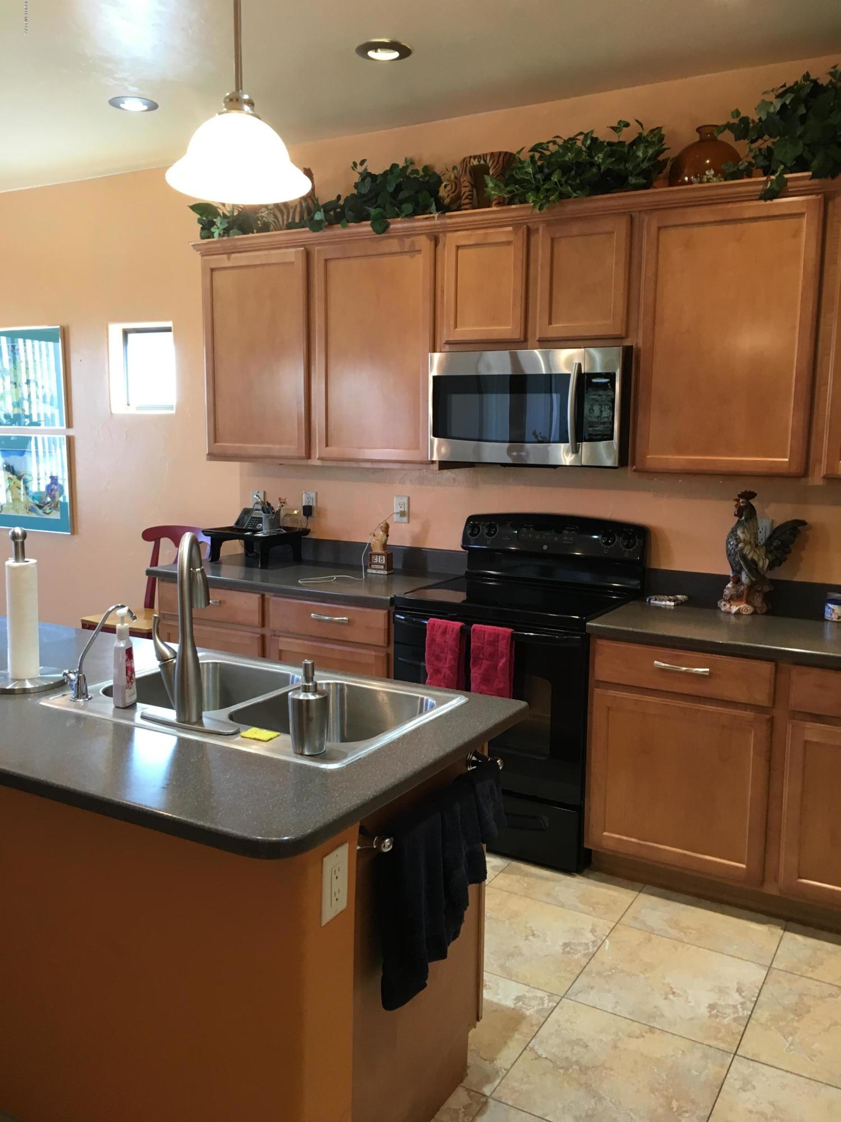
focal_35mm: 29
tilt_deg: -6.8
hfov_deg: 48.2
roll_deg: -1.1
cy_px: 561
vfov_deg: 61.7
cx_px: 420
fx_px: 939
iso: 64
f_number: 2.2
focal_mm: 4.15
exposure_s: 1/30
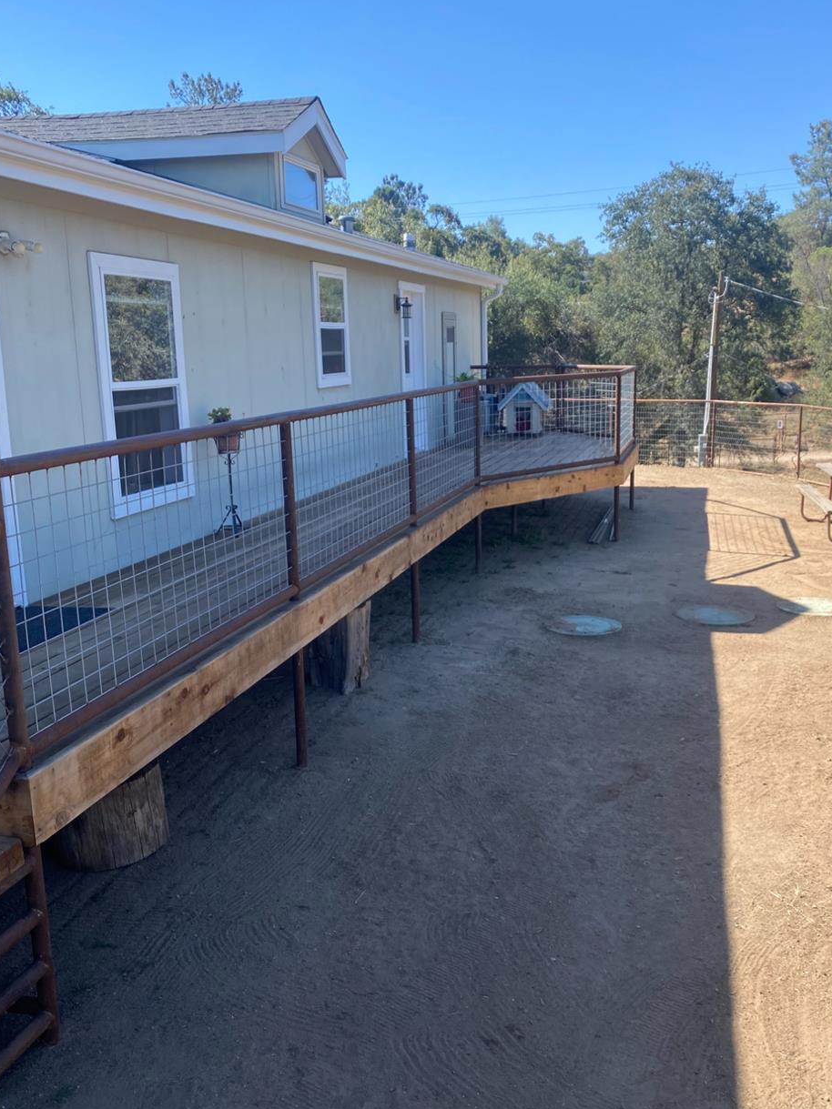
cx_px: 463
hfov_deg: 44.1
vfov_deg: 56.8
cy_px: 571
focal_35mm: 32
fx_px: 1026
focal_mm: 4.25
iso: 32
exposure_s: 1/1272
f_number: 1.8
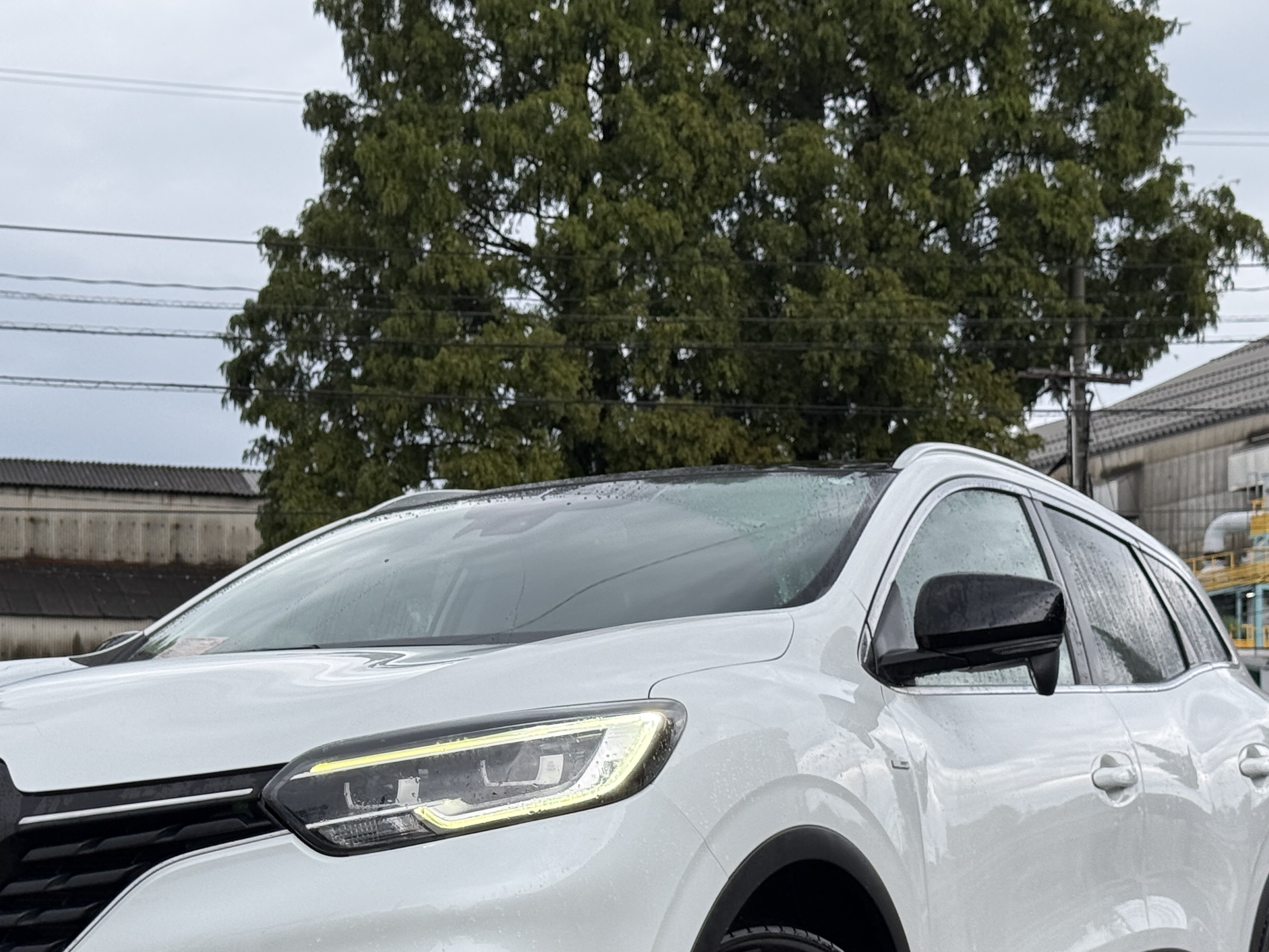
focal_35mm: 79
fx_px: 2896
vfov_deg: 18.5
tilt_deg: +2.7
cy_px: 752
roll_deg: +0.3
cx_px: 475
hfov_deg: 24.6
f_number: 1.78
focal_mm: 6.76
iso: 80
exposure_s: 1/1041
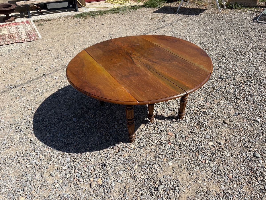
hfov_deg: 67.3
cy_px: 100
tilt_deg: -34.4
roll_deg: +3.3
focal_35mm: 26
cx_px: 133
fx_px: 200
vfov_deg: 53.1
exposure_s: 1/4329
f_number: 1.6
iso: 50
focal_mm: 5.96
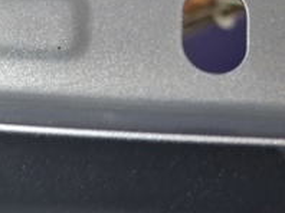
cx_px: -138
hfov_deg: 20.7
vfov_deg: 17.7
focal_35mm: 81
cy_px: -6
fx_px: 666
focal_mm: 4.69
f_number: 1.8
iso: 200
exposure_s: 1/100
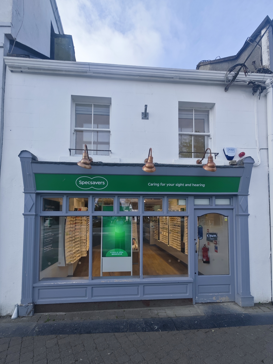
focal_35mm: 16
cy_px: 205
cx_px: 134
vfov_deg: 94.0
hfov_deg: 78.1
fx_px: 168
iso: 50
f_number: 2.2
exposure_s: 1/399
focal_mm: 2.16
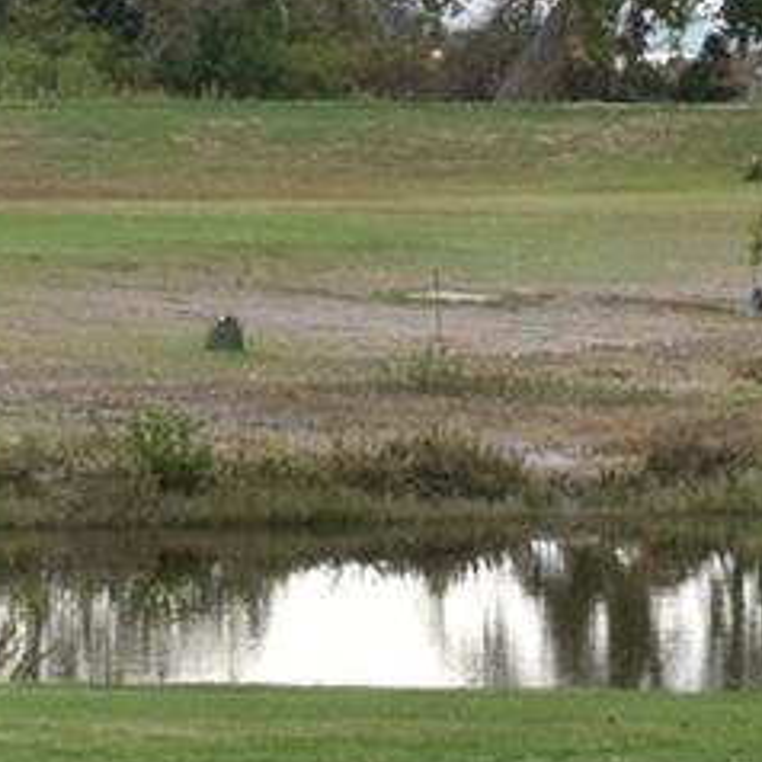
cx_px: 266
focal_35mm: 394
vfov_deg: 4.4
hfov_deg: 4.4
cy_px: -282
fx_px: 9812
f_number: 14
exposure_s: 1/125
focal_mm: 46
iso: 400
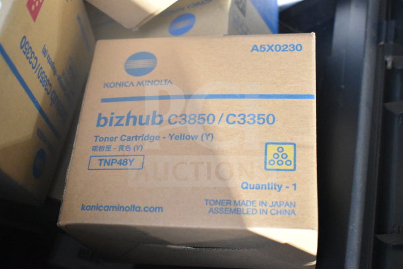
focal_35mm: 46
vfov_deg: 29.0
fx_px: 521
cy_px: 134
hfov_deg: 42.3
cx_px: 202
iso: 6400
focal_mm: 31
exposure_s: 1/100
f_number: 5
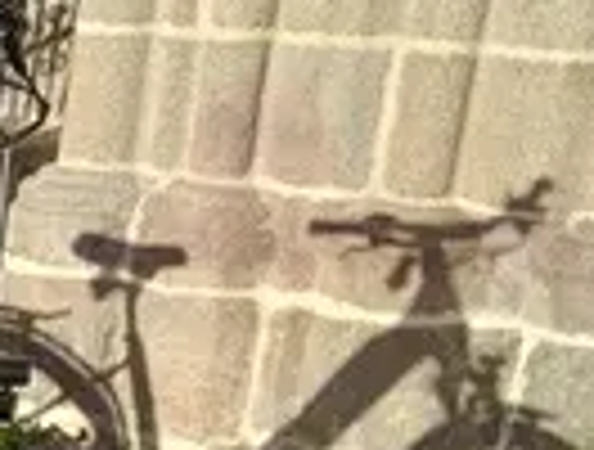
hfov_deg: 17.3
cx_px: -443
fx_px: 1619
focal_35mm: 94
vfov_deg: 15.5
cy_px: 446
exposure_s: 1/155
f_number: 1.8
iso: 20
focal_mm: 3.98
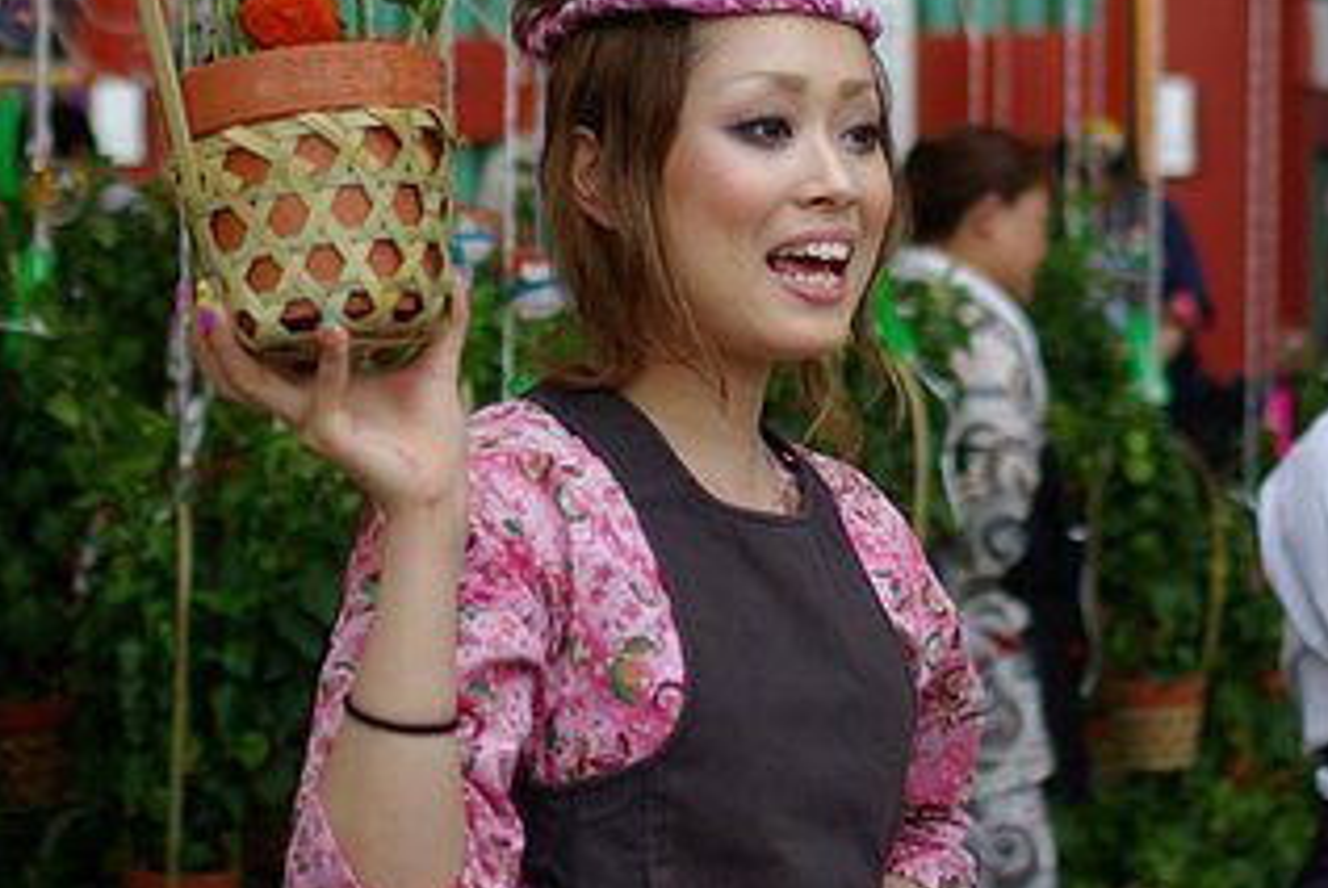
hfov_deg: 23.7
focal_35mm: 85
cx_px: 968
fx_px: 3131
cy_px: 316
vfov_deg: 16.1
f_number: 2
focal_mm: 35
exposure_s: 1/1000
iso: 400
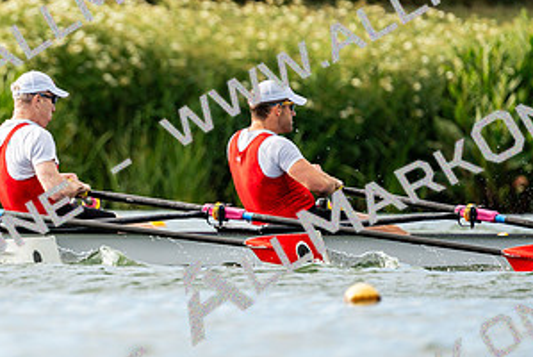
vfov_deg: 1.2
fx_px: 17235
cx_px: 30
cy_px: 176
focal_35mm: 1163
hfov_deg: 1.8
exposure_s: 1/2000
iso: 500
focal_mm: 600
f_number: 6.3
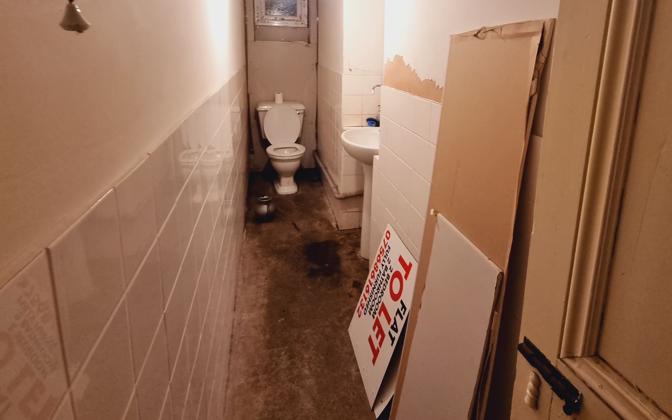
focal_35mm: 18
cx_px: 359
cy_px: 110
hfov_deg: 91.0
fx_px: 330
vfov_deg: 61.7
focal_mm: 2.2
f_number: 2.2
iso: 160
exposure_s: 1/50
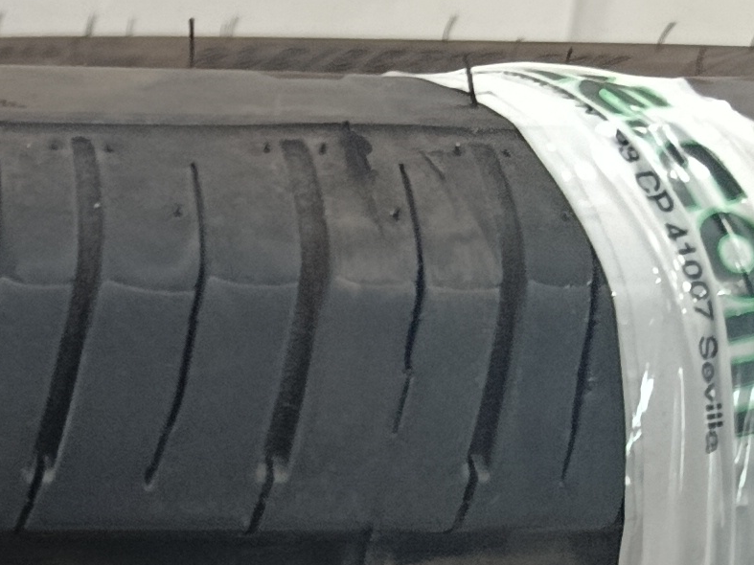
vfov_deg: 10.9
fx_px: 2657
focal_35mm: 122
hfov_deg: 14.2
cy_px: 1173
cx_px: -617
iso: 844
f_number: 1.7
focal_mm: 5.24
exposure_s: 1/50
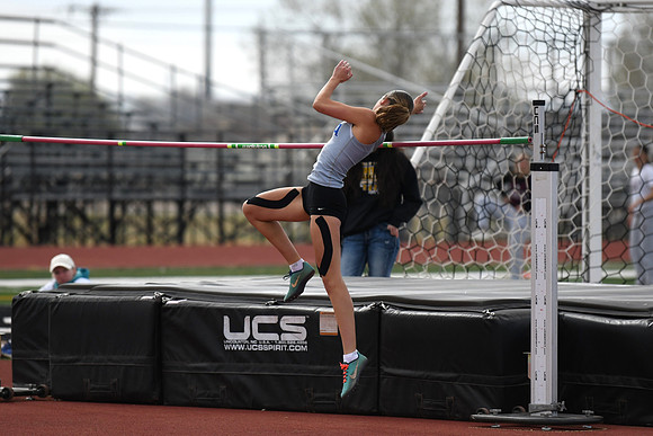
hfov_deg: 11.4
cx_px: 326
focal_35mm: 180
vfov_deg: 7.6
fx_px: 3266
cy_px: 218
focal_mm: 180
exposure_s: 1/6400
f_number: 2.8
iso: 320
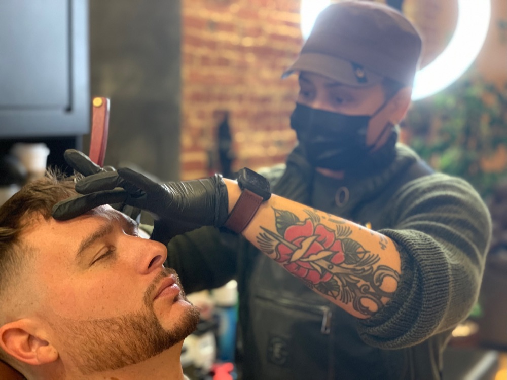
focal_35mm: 52
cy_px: 190
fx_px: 761
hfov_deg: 36.8
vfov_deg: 28.0
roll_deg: -0.6
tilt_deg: -6.3
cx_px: 254
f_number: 2.4
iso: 200
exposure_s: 1/60
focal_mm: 6
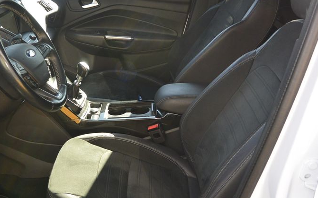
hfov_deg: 46.2
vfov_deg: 30.3
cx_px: 97
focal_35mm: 42
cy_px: 135
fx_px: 364
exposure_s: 1/250
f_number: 4
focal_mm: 10
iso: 160
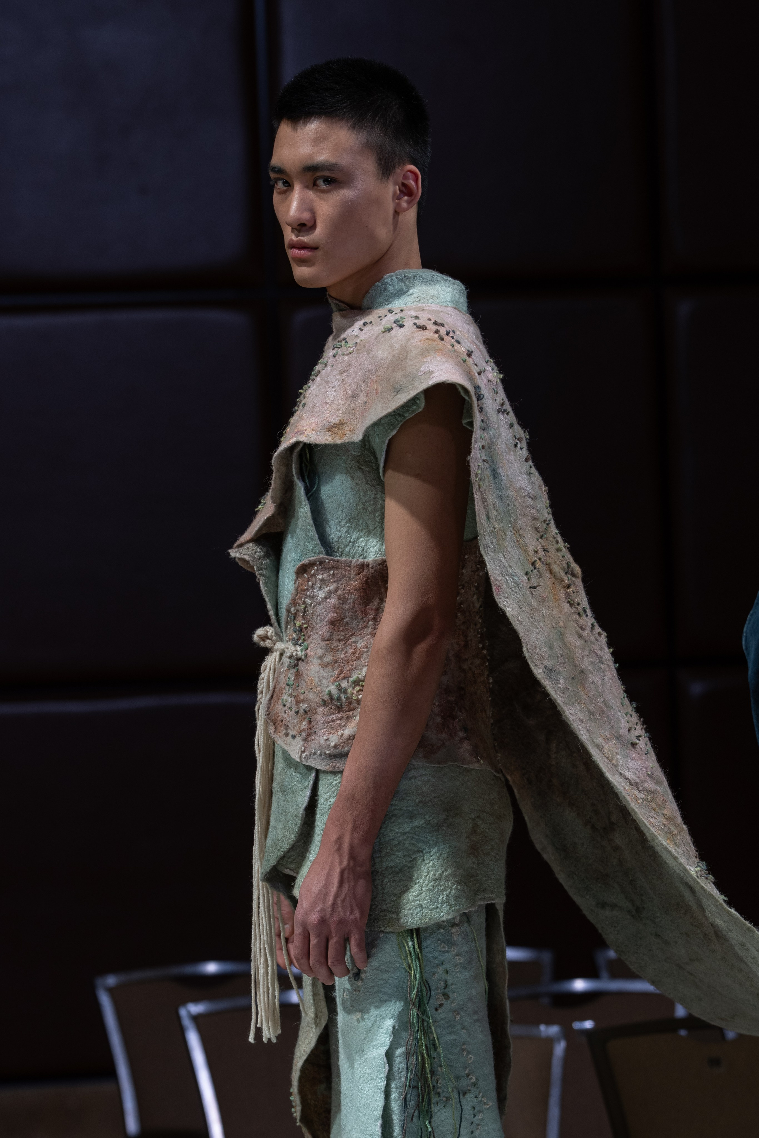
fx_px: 6166
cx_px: 380
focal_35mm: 195
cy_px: 569
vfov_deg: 10.5
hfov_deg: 7.0
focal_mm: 130.1
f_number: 4.5
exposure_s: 1/80
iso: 200
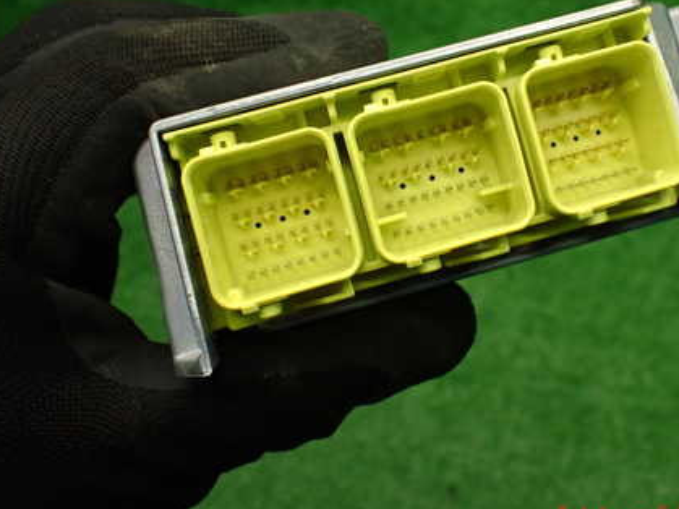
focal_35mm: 43
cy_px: 178
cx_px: 439
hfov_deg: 43.4
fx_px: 843
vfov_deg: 33.3
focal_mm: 5.4
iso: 320
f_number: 2.3
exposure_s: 1/125
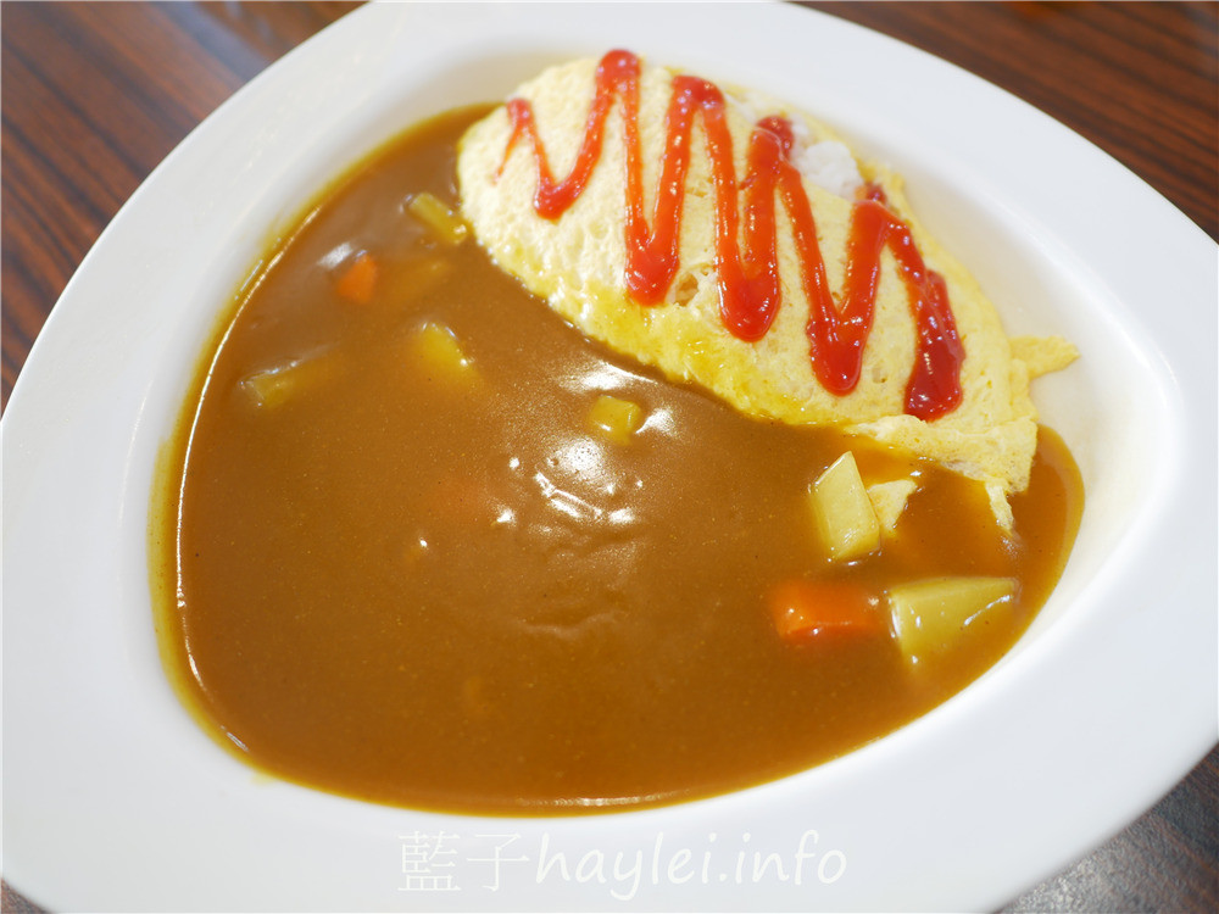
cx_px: 610
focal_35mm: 30
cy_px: 457
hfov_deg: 60.0
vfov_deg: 46.8
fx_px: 1056
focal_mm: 15
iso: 200
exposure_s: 1/80
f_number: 1.7
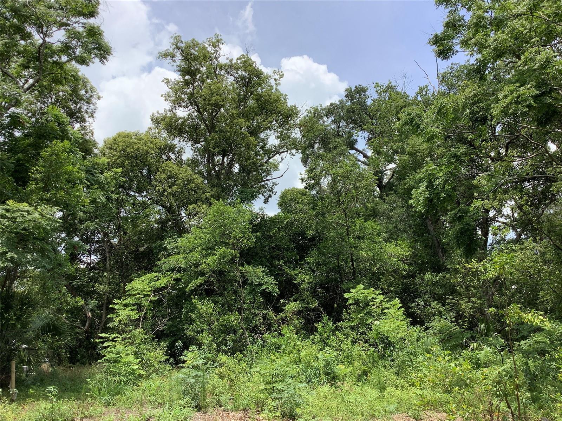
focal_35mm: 31
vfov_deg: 45.4
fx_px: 503
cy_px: 210
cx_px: 281
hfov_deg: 58.4
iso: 25
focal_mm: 3.3
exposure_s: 1/970
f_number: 2.4
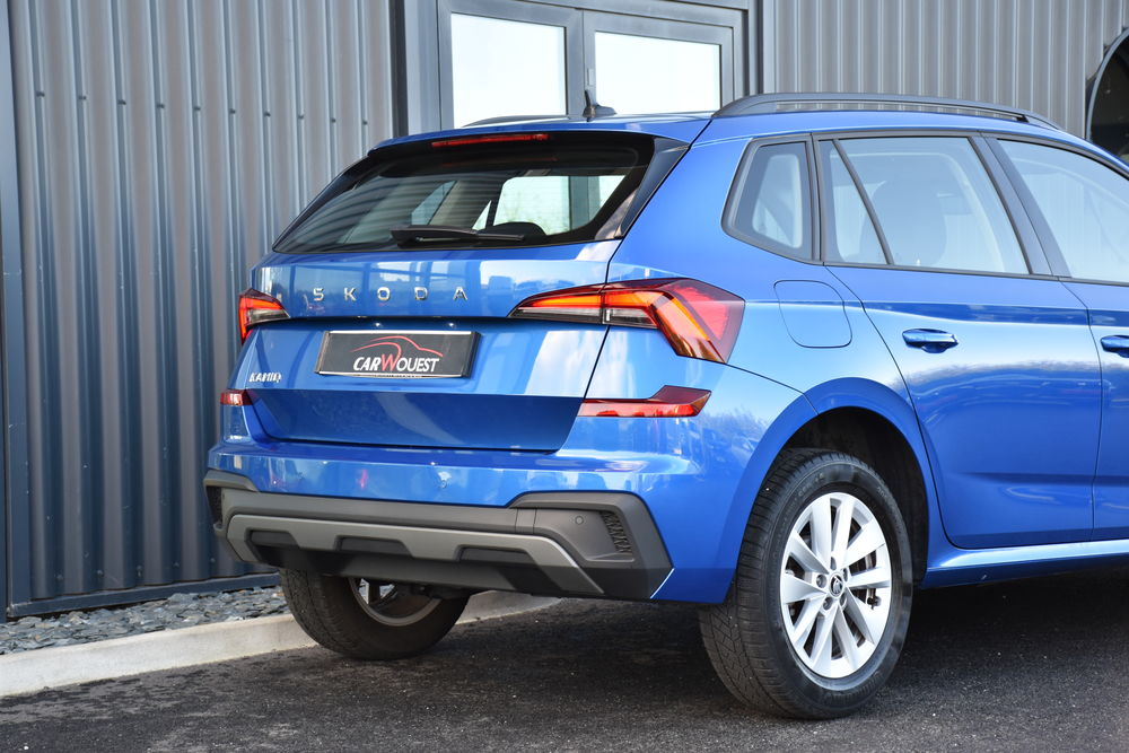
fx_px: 2352
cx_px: 564
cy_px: 376
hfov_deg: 27.0
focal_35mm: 75
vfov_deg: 18.2
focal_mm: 50
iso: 400
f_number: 5.6
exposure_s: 1/125
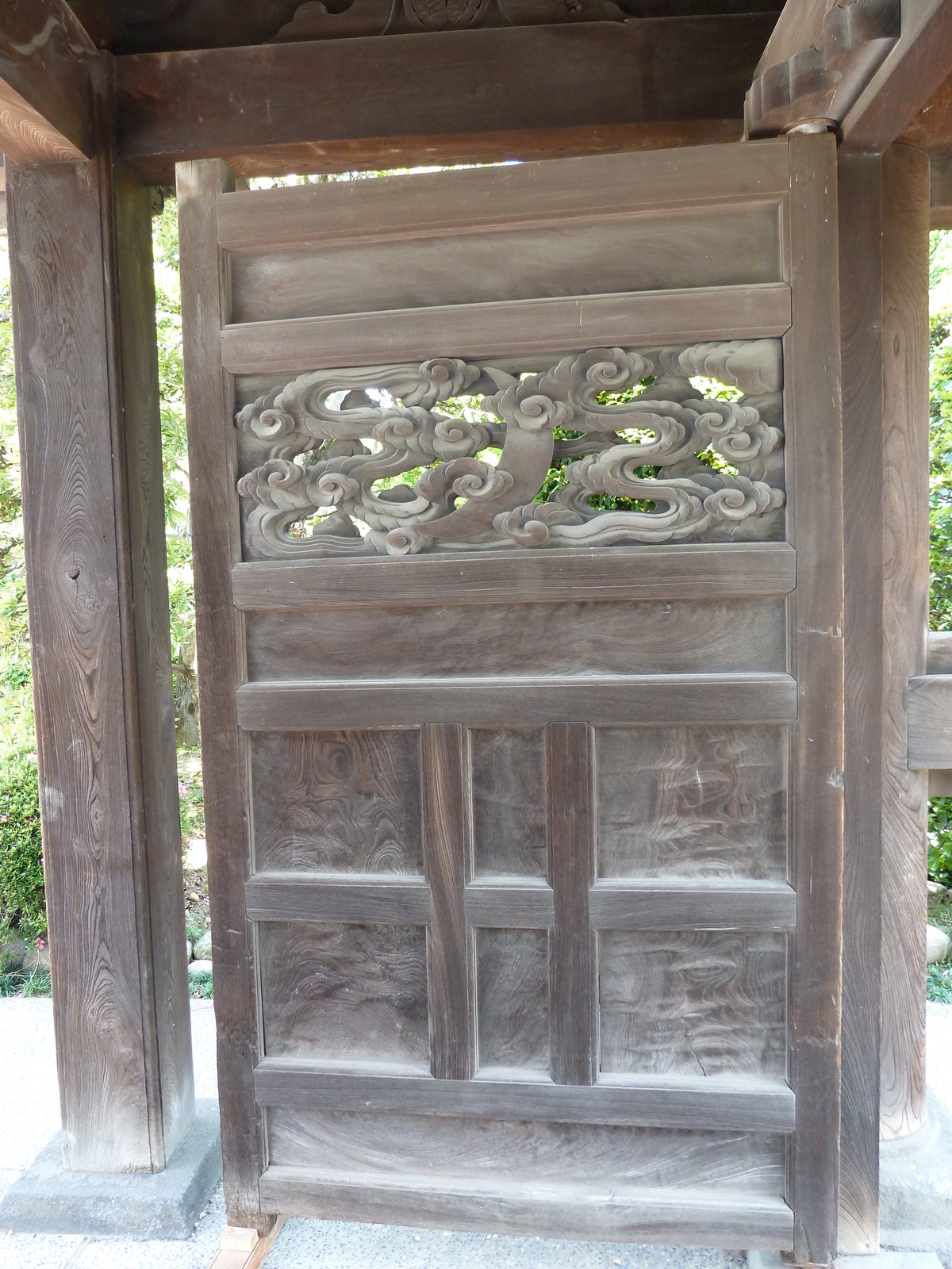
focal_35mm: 25
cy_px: 634
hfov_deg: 54.9
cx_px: 476
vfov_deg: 69.4
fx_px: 917
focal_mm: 4.1
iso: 160
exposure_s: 1/30
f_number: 3.3
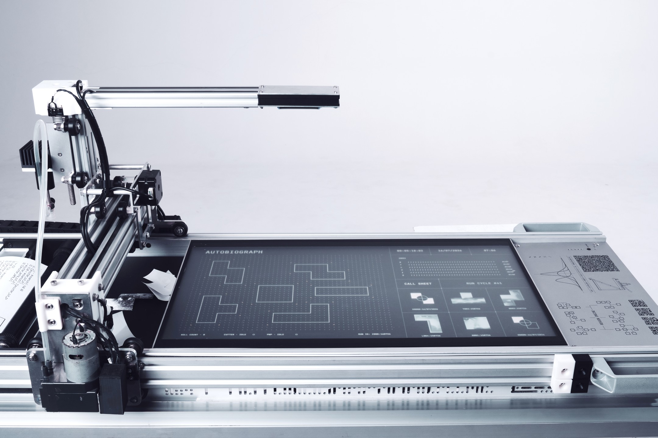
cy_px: 219
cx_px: 329
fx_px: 731
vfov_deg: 33.4
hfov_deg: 48.5
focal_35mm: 40
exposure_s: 1.5
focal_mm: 26.6
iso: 200
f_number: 16
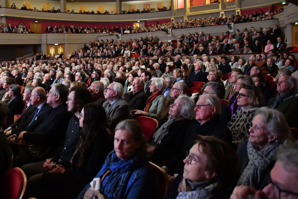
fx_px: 265
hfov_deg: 57.6
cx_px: 104
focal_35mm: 32
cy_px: 71
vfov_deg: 40.7
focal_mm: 16
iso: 4000
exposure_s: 1/30
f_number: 2.8
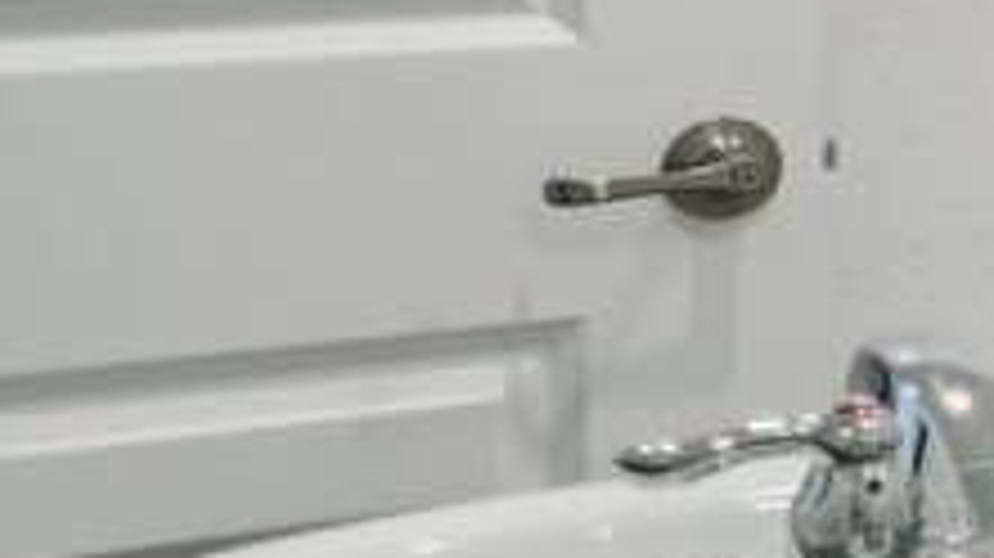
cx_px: 3247
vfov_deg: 9.5
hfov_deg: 10.2
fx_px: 3240
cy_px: -328
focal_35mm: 123
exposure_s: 1/20
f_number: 8
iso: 400
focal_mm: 16
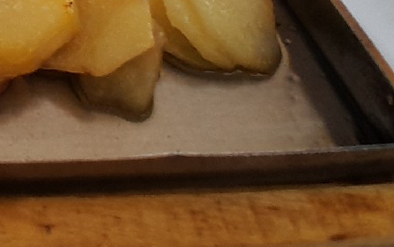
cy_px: -72
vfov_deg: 20.5
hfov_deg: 28.1
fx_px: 623
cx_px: -136
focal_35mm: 58
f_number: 2.2
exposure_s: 1/50
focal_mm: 1.46
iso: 40
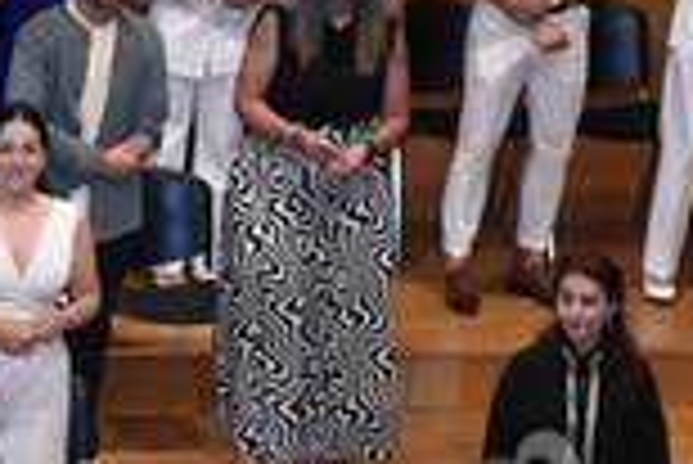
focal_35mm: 314
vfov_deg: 4.4
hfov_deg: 6.3
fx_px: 6050
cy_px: 257
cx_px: -922
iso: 2200
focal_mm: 42
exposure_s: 1/250
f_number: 4.5
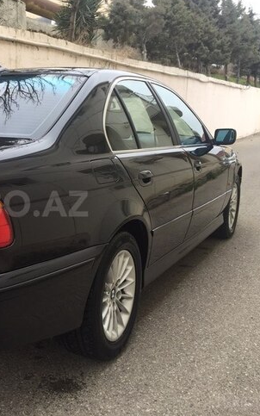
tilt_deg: -11.4
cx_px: 0
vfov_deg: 47.2
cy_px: 204
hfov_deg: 28.6
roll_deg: +0.8
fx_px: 476
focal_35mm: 42
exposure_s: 1/227
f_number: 2.2
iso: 32
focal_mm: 4.15
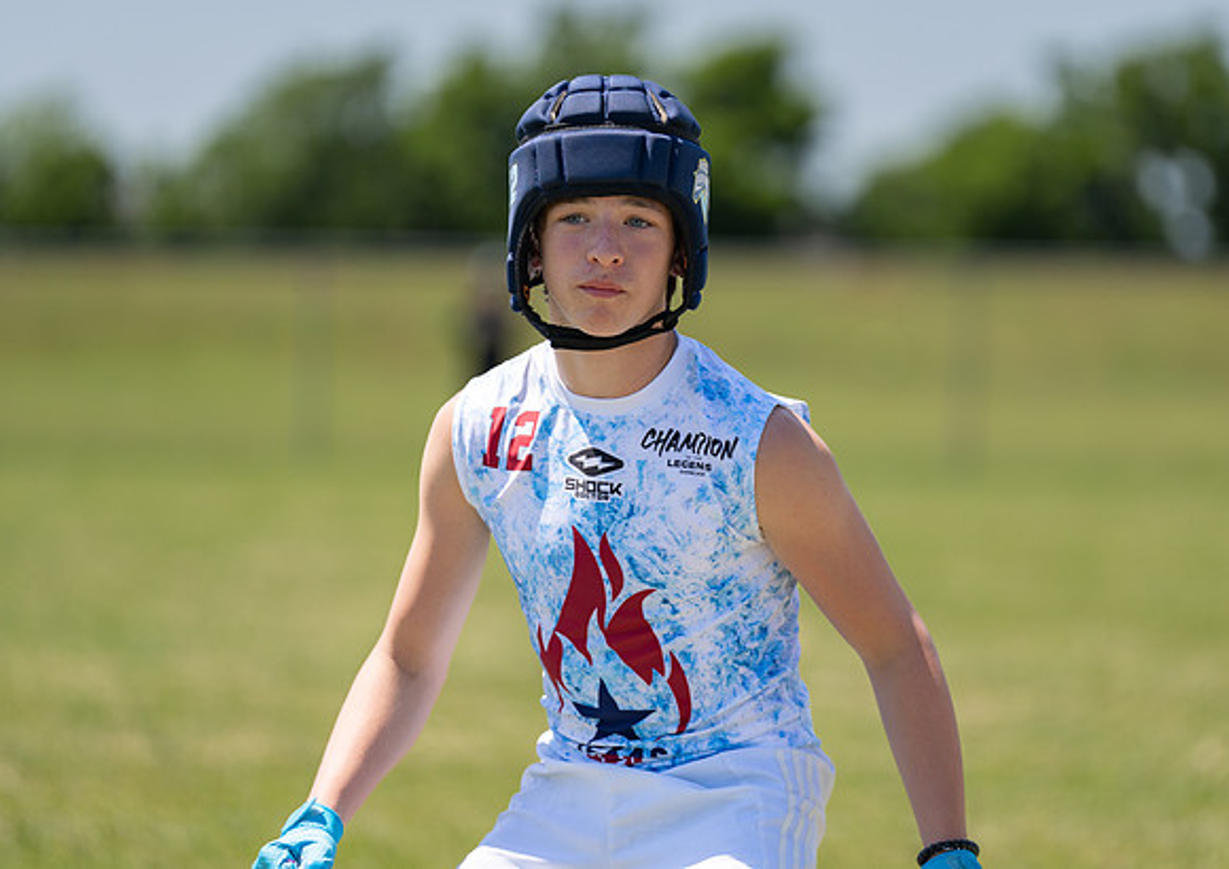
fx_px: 7889
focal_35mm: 227
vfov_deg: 6.3
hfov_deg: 8.9
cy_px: 411
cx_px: 687
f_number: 2.8
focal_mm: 200
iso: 100
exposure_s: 1/2000
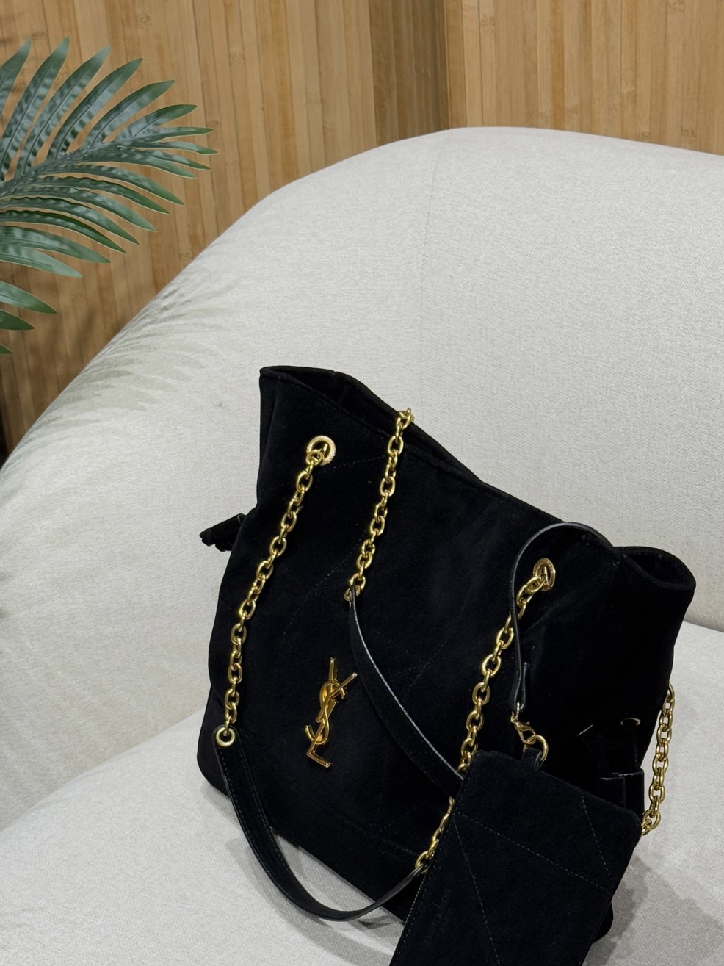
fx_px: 2036
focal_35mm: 73
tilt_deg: -33.1
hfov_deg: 20.1
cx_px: 434
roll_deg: +2.8
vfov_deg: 26.5
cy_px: 667
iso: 100
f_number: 1.78
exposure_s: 1/100
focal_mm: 6.76
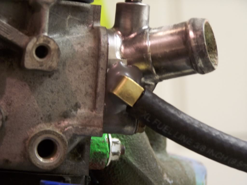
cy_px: 92
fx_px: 992
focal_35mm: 139
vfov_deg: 10.7
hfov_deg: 14.2
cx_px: 124
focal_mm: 23.1
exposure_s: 1/8
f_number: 3.2
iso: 140
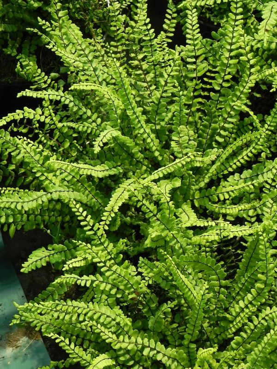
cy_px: 184
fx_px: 1248
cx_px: 138
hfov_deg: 12.7
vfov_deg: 16.8
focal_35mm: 117
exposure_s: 1/320
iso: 160
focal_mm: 20.8
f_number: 4.5
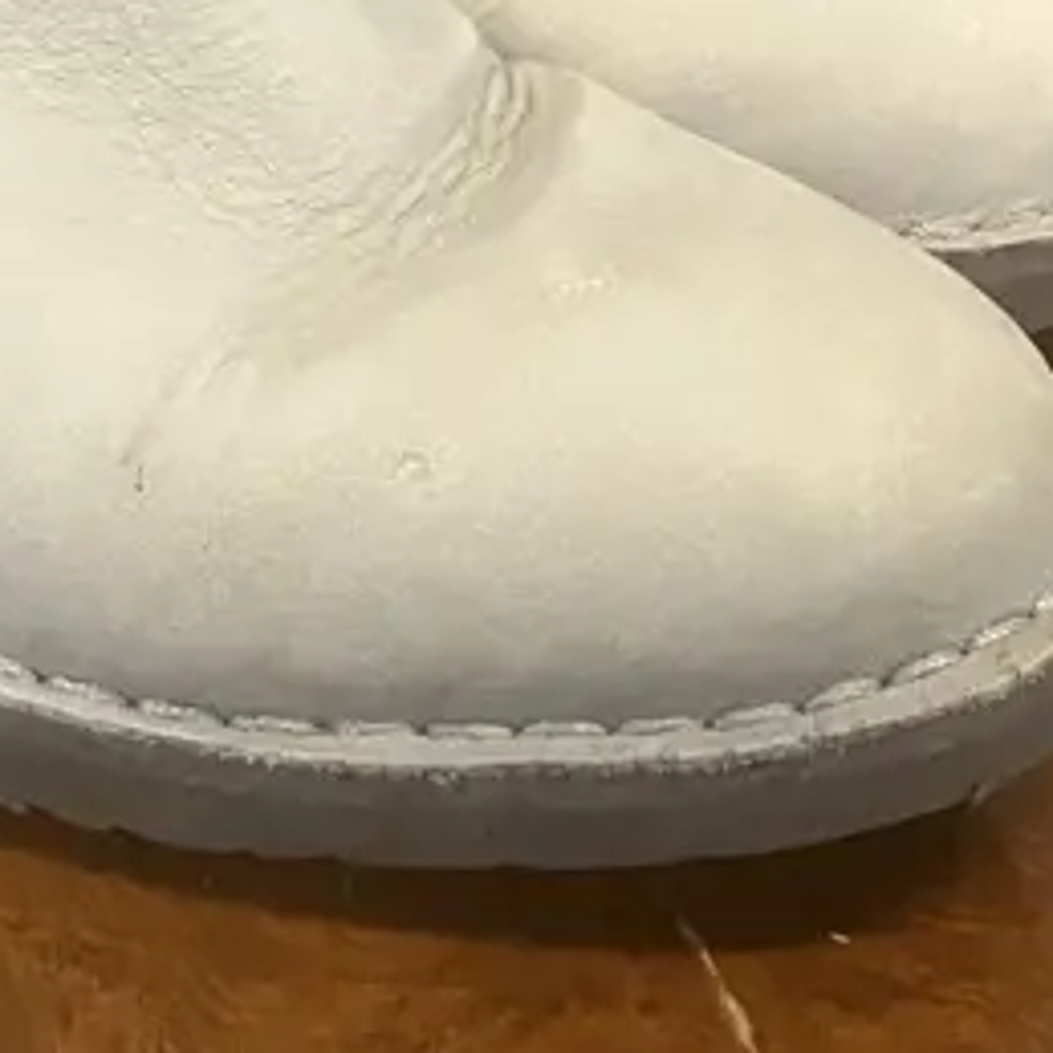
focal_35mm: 98
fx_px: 3373
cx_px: -94
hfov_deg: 17.2
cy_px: -211
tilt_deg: -22.6
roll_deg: -5.8
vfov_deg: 17.0
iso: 250
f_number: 1.8
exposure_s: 1/50
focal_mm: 3.99
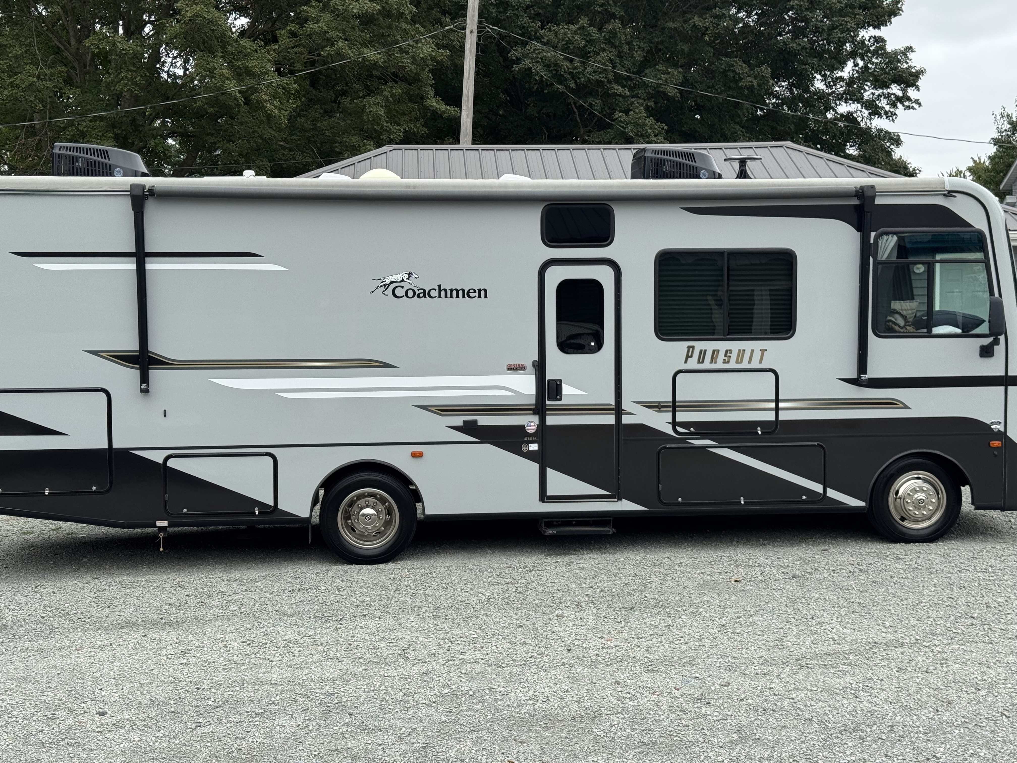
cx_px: 508
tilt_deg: -4.4
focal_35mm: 48
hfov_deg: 39.7
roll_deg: +1.0
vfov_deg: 30.3
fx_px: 1410
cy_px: 382
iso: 64
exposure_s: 1/1490
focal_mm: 6.76
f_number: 1.78
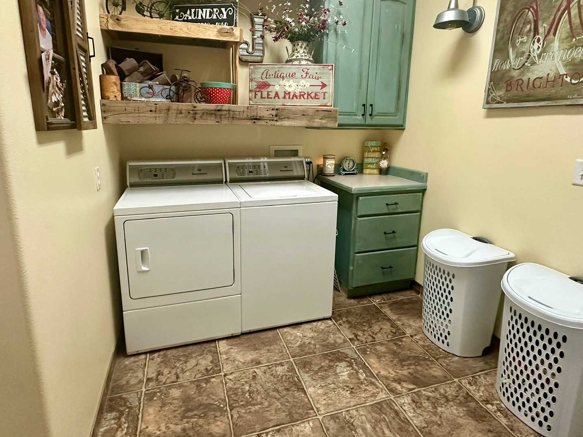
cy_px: 189
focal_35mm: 20
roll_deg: -1.4
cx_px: 283
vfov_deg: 65.7
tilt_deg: -11.6
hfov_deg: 81.7
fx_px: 337
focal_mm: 2.22
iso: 320
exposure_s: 1/60
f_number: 2.2
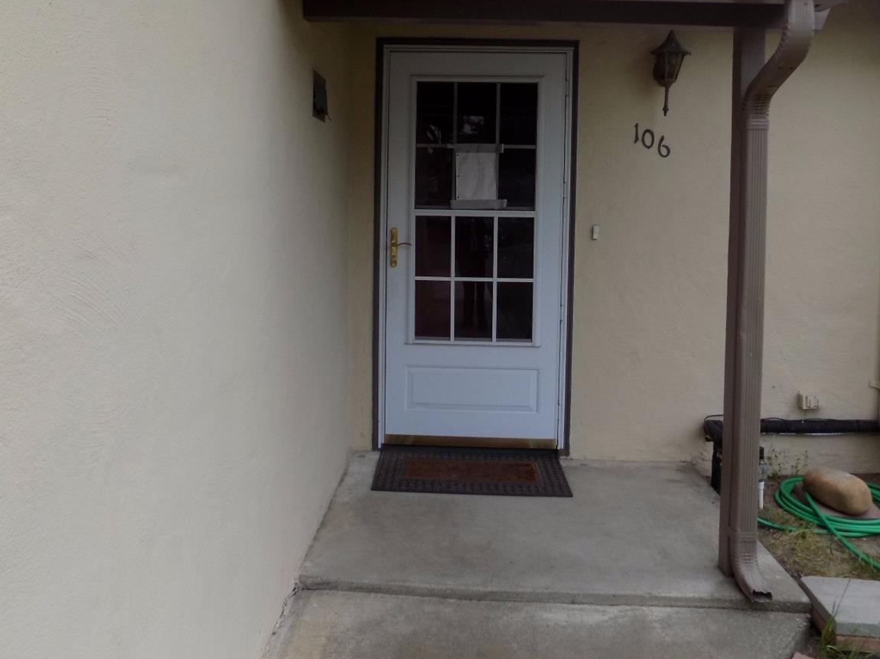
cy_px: 255
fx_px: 762
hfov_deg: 60.0
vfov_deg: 46.4
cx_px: 427
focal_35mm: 30
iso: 80
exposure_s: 1/640
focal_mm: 4
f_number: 3.1
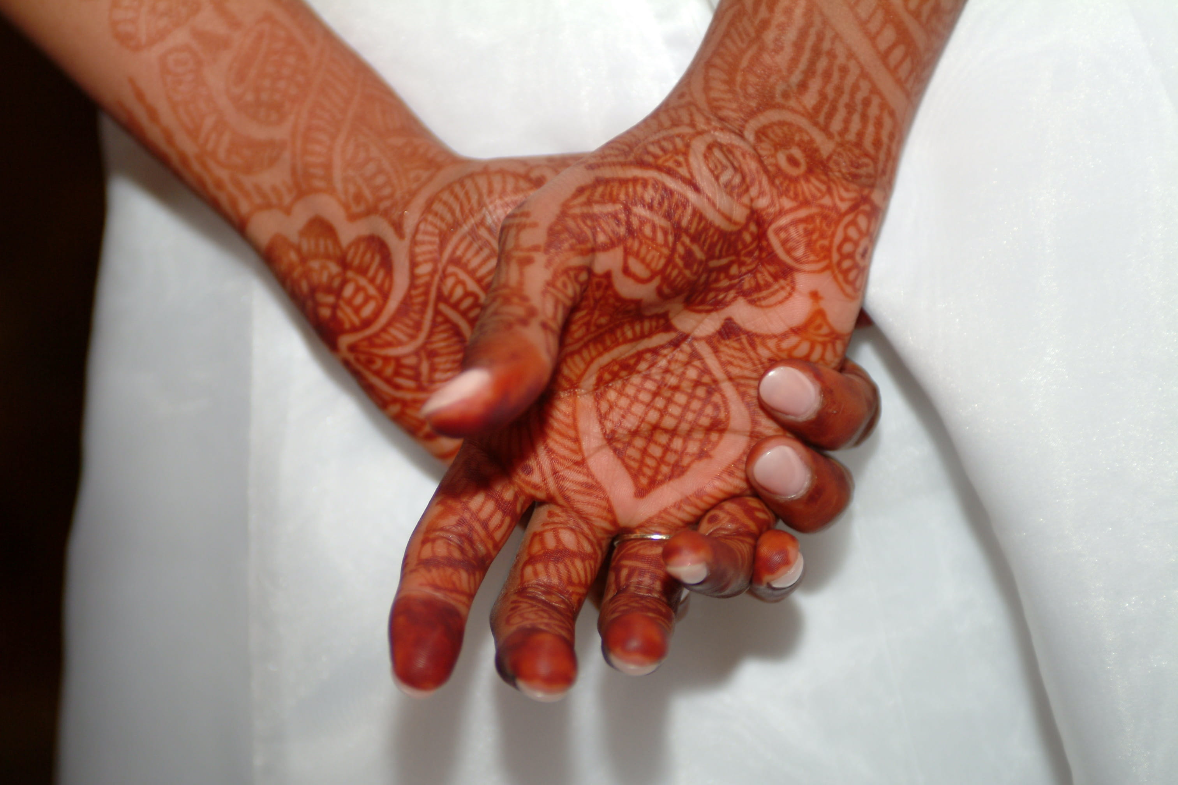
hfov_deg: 19.5
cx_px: 589
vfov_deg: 13.0
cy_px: 392
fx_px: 3436
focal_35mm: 105
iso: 400
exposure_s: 1/45
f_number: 2.8
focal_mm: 70
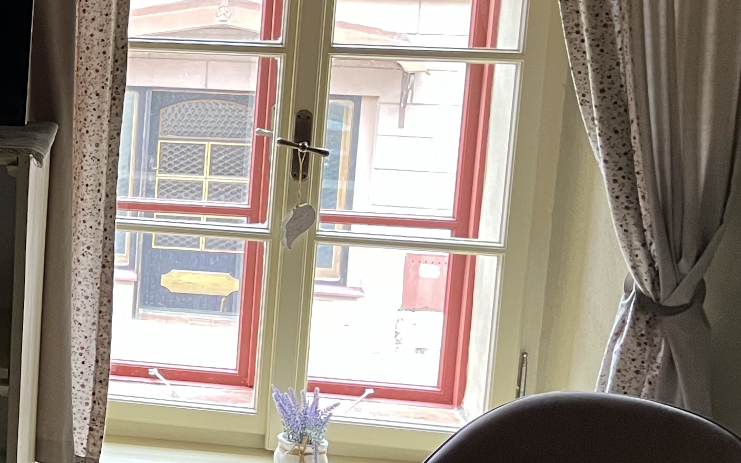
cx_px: -308
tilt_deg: -8.0
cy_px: 198
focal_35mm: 79
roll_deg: -1.0
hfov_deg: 22.4
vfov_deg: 16.5
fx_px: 1595
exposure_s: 1/50
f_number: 1.6
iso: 320
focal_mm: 5.1
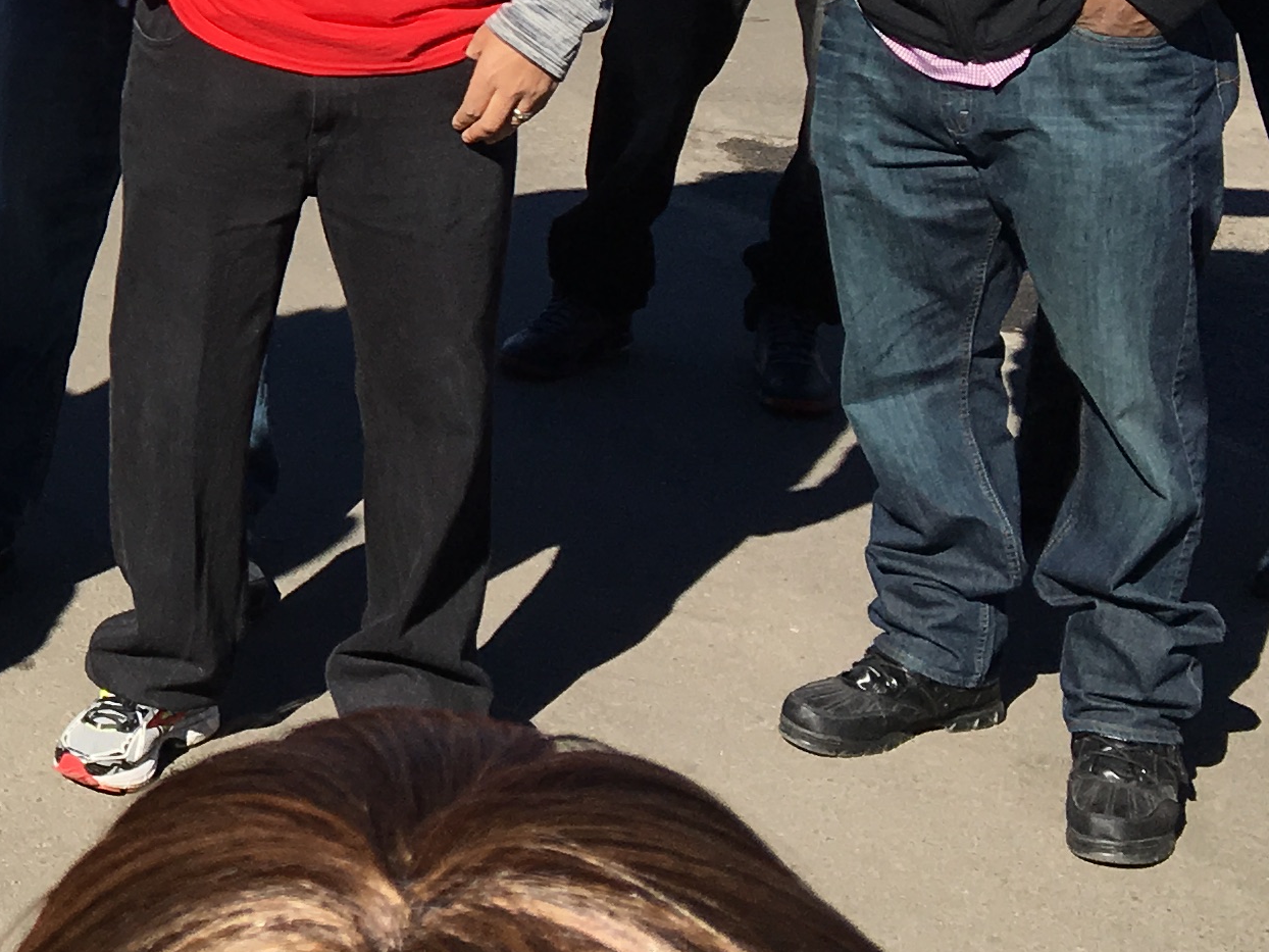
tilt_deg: -7.9
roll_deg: +0.2
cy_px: -243
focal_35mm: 94
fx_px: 3446
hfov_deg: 18.9
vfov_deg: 15.1
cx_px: -510
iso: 25
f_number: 2.2
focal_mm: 4.15
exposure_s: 1/1570
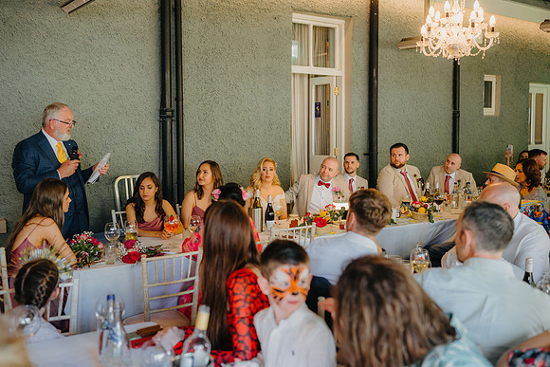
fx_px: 583
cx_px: 275
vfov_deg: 34.9
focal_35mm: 38
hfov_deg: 50.5
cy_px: 170
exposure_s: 1/200
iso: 800
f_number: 2.2
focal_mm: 35
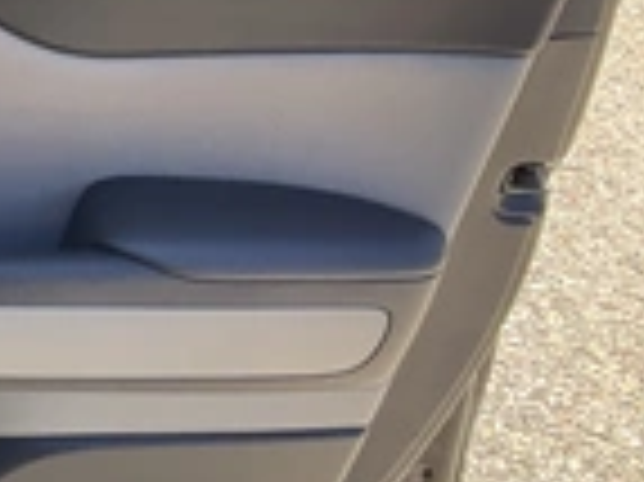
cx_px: -216
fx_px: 1506
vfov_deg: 18.2
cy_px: 176
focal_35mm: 81
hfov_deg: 21.6
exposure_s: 1/253
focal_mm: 3
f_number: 1.8
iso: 25
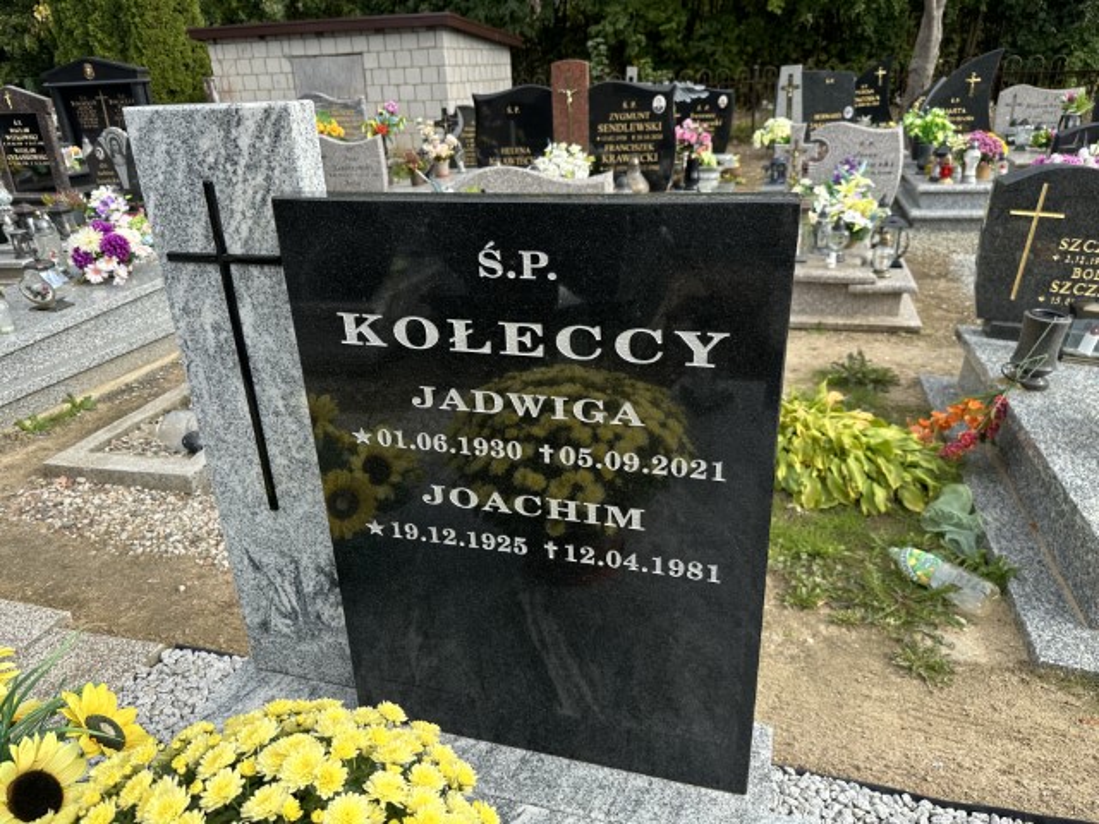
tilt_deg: -27.7
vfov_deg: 56.8
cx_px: 550
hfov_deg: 71.6
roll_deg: +2.3
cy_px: 412
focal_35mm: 24
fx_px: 762
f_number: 1.78
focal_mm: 6.86
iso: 80
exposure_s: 1/1845
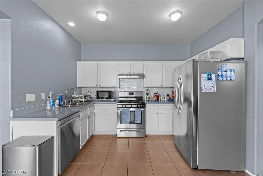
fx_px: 110
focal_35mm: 15
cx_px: 132
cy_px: 88
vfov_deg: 77.3
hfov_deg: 100.4
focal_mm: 10
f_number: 8
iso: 400
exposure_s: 1/5
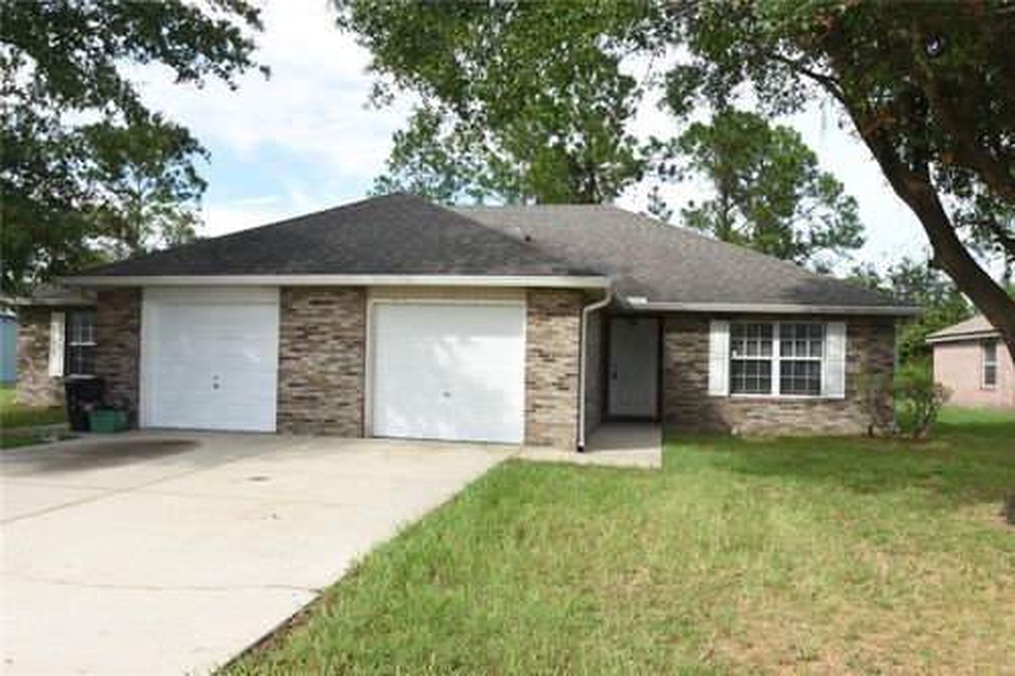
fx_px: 803
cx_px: 508
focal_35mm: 28
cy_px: 338
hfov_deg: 64.6
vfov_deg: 45.6
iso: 100
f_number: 6.3
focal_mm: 19
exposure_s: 1/160
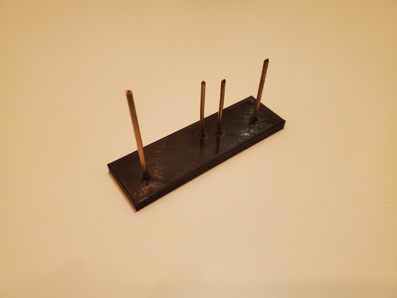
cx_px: 198
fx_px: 298
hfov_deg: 67.3
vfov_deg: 53.1
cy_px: 149
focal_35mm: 26
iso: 200
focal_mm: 4.3
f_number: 1.5
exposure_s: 1/50
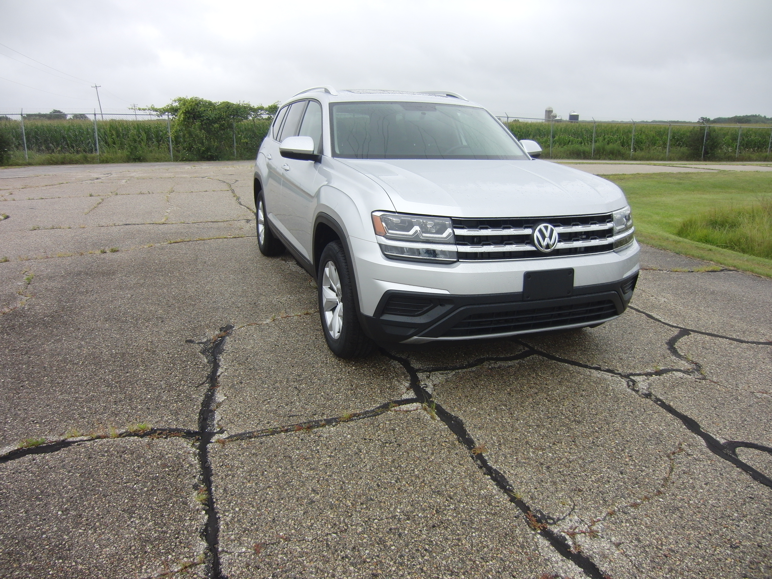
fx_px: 535
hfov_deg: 71.6
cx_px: 386
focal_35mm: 24
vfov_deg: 56.8
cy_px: 290
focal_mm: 4.3
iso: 100
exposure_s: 1/400
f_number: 3.2
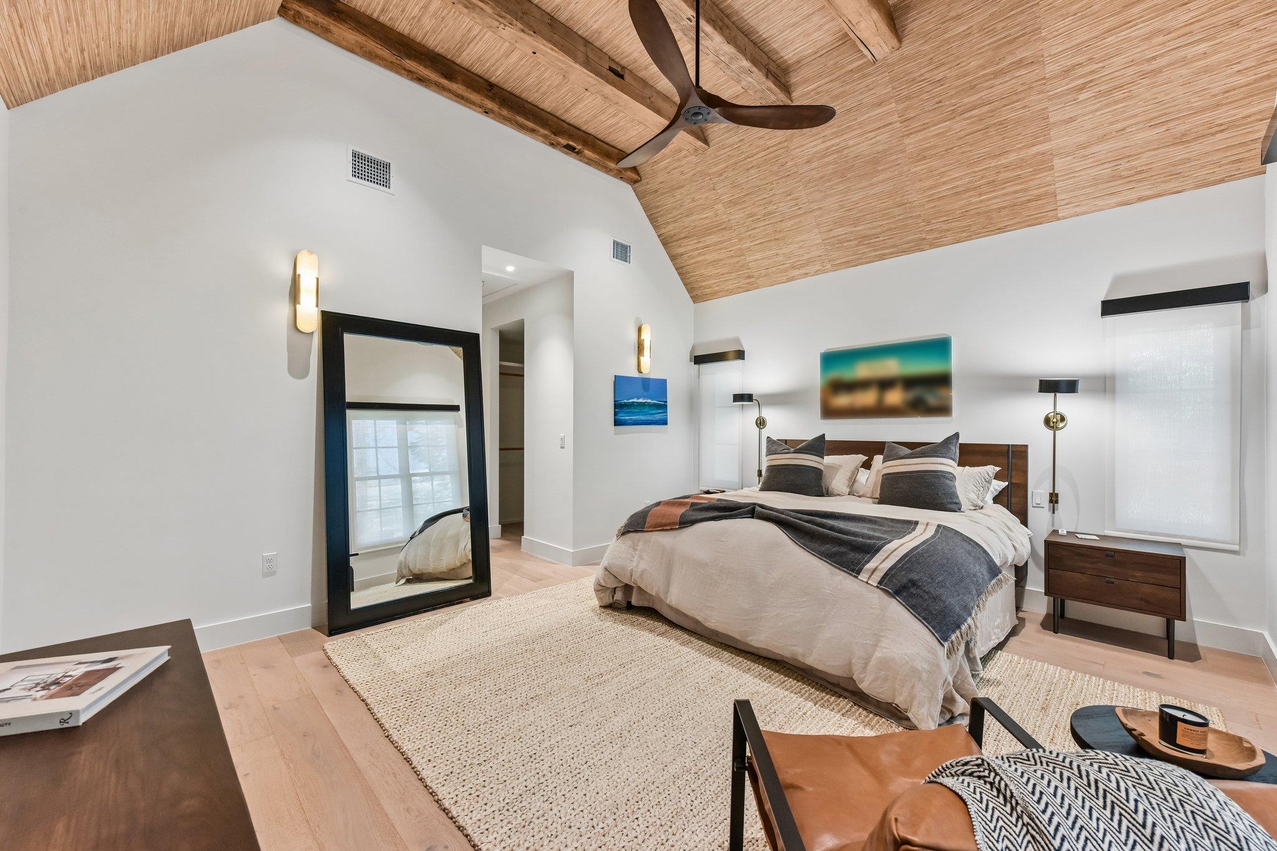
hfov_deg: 104.3
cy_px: 426
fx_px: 497
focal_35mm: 14
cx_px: 638
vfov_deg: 81.2
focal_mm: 14
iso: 720
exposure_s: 1/15
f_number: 8
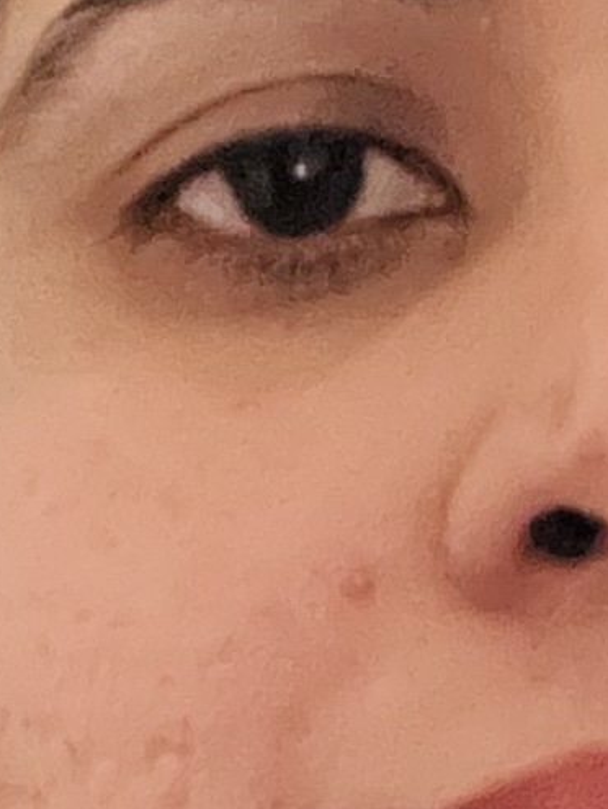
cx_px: 495
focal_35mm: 187
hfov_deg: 7.9
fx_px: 4374
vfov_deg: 10.4
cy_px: 979
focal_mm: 2.71
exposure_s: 1/15
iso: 1250
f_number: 2.2
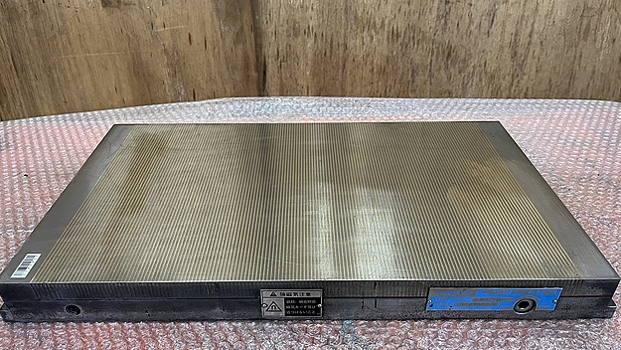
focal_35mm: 29
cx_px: 308
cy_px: 211
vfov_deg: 40.0
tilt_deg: -35.9
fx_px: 478
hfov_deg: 66.0
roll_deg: +0.7
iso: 125
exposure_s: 1/62
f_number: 1.6
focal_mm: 5.1
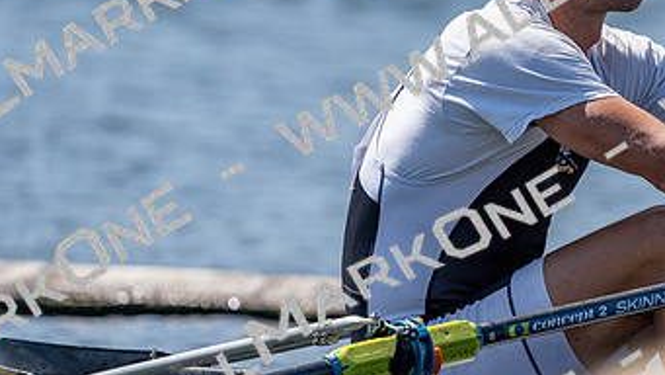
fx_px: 14445
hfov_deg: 2.6
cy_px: 161
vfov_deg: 1.5
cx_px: 517
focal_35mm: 819
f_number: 6.3
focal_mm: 459
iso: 250
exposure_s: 1/2000
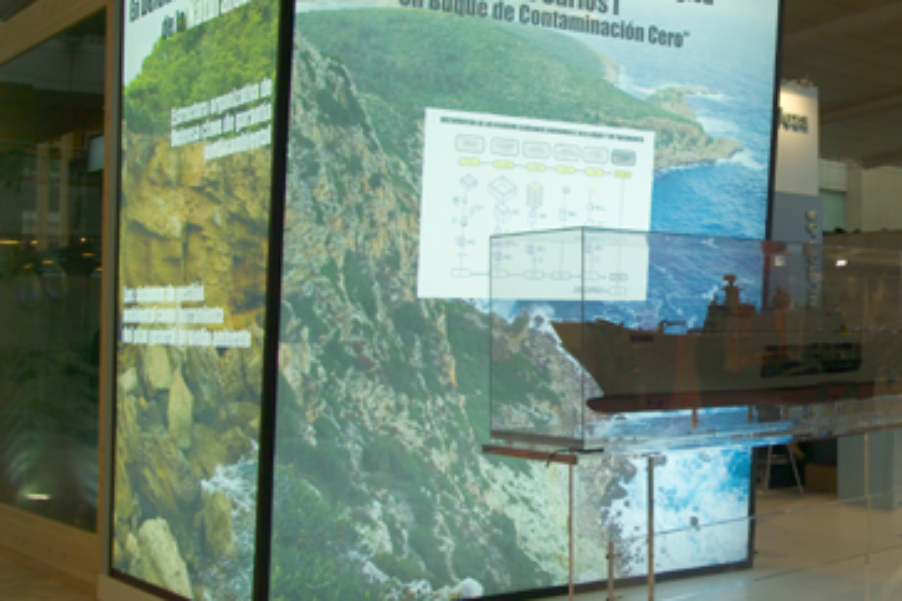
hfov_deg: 39.7
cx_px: 706
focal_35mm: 48
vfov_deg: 28.1
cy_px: 263
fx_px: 1203
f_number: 8
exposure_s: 1/20
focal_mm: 29
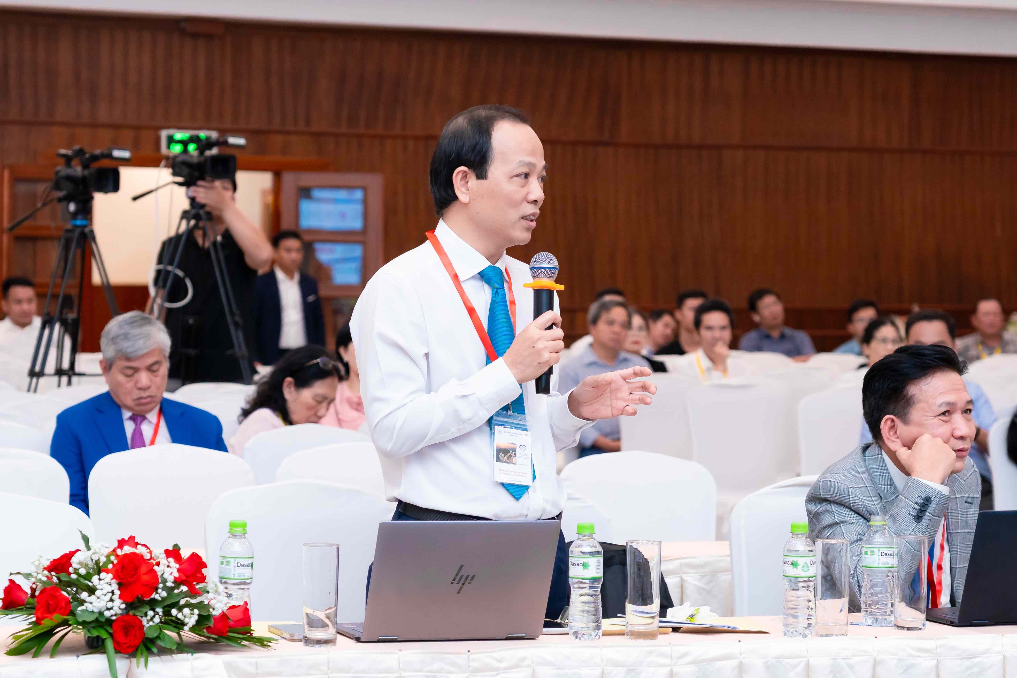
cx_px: 508
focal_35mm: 105
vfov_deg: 13.0
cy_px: 339
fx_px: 2966
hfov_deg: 19.5
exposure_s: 1/160
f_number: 4
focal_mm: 70
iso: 2000
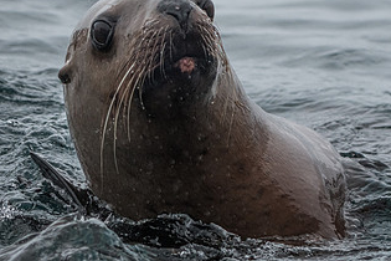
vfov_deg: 2.1
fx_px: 7005
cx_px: 158
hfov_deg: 3.2
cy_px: 56
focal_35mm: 645
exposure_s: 1/1250
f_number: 8
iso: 1600
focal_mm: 280
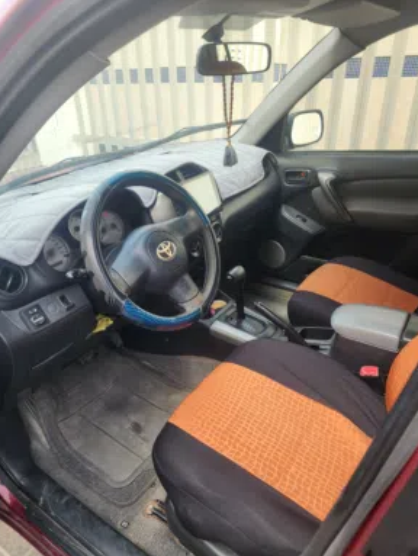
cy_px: 289
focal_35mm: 24
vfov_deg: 71.5
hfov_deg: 56.9
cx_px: 212
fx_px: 386
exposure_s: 1/180
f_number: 1.8
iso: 40
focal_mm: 6.4
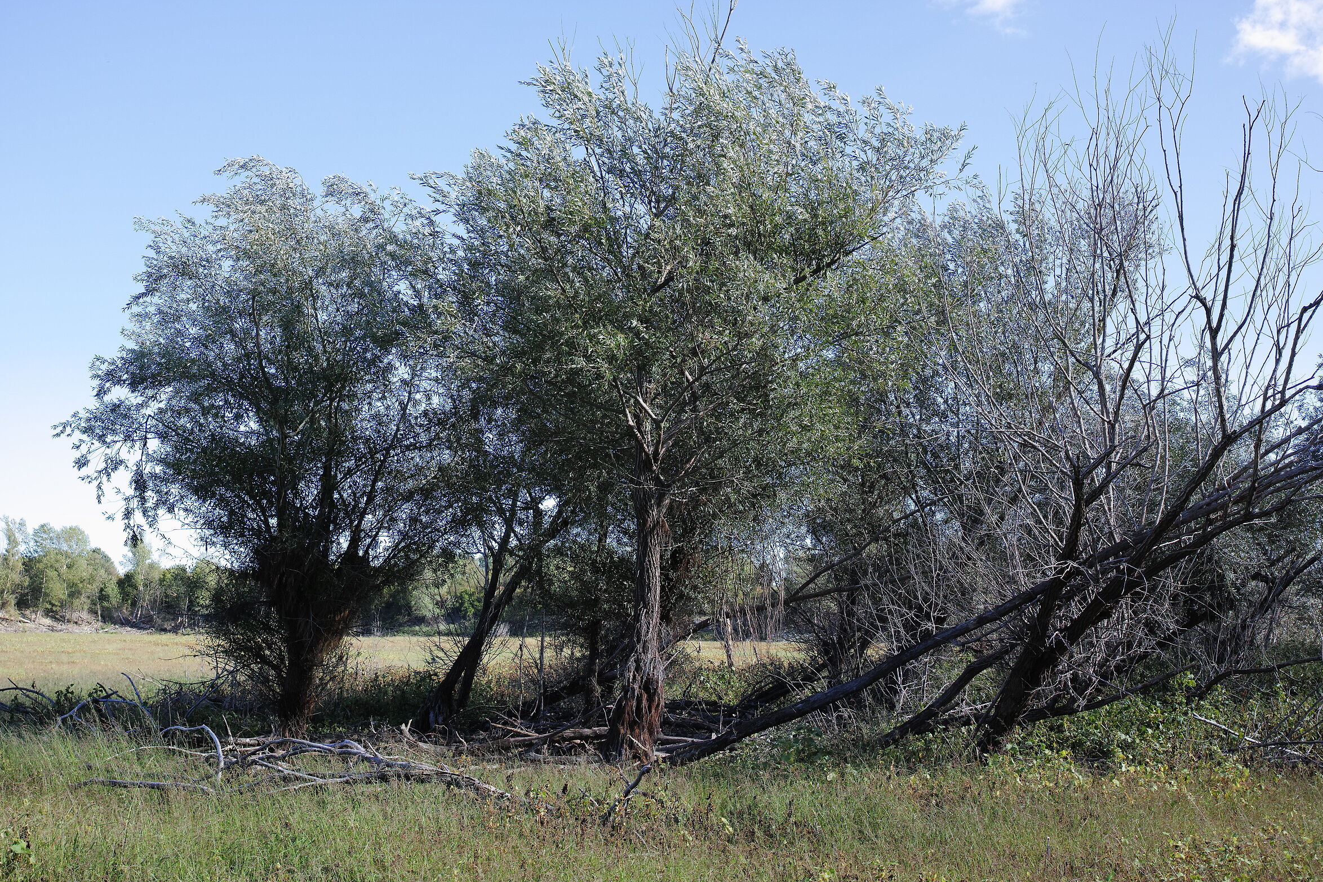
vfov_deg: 29.2
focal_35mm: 46
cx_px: 649
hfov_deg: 42.7
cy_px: 450
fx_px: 1690
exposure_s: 1/160
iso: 100
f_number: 5.6
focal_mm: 30
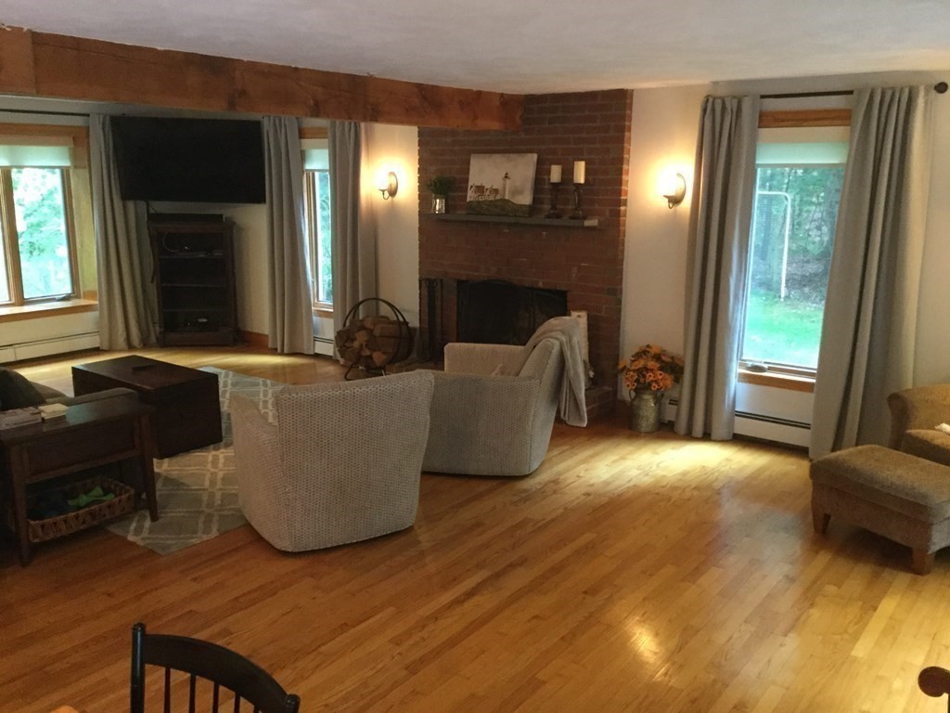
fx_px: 851
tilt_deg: -13.4
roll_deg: -1.1
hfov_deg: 58.4
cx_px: 475
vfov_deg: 45.4
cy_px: 356
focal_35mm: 31
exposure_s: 1/17
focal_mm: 3.3
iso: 200
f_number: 2.4
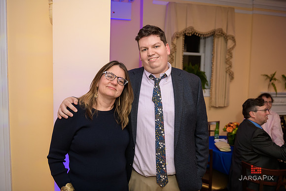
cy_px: 96
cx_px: 143
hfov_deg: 63.6
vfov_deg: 45.0
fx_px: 230
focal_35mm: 29
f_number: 3.2
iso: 800
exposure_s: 1/125
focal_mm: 29
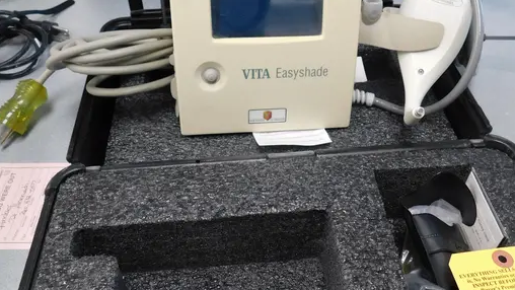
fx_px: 505
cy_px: 127
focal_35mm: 37
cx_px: 282
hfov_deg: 53.9
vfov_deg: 32.0
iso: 140
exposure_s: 1/30
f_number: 3
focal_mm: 4
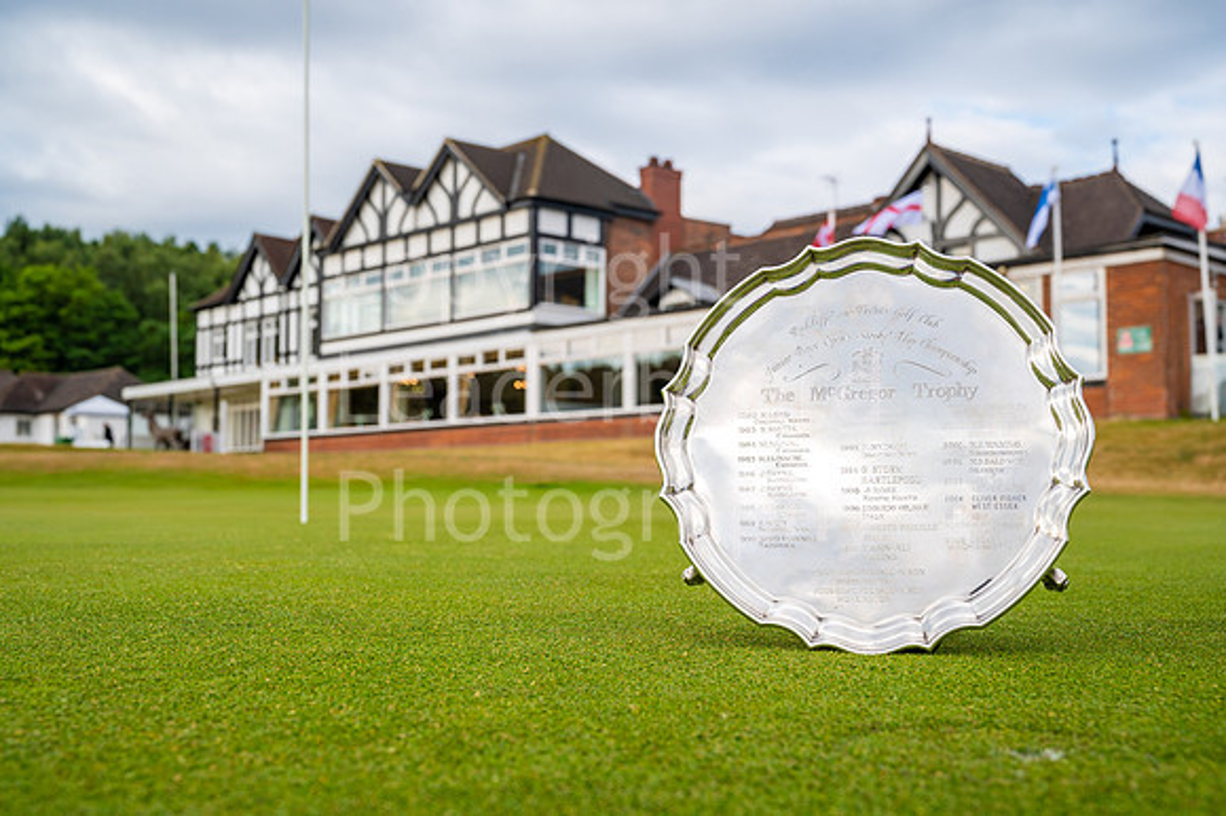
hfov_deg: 47.4
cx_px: 613
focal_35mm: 41
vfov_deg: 32.6
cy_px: 408
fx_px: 1395
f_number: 8
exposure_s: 1/250
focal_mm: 41
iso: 250
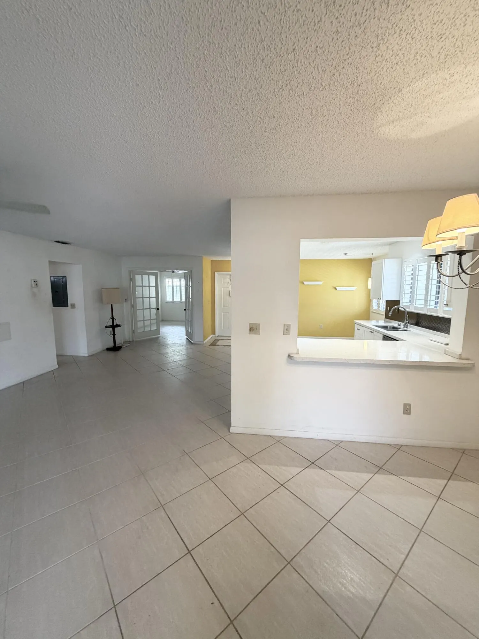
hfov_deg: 85.7
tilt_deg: -5.6
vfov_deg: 102.1
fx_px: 258
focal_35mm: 14
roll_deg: -0.6
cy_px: 320
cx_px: 240
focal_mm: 2.22
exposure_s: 1/120
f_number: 2.2
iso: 320
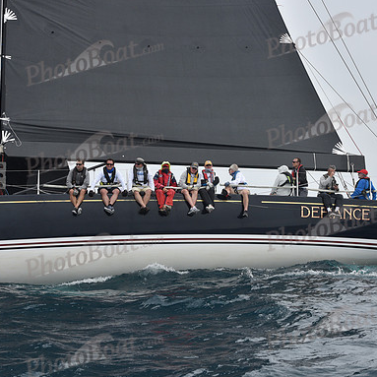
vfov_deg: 19.3
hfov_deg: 19.3
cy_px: 188
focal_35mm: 90
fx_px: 1109
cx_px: 216
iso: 250
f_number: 8
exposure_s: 1/800
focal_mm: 70
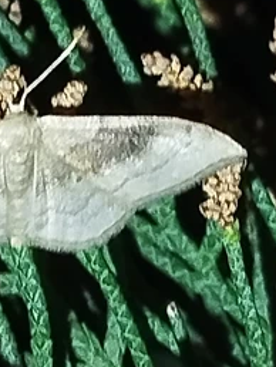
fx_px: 2526
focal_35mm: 238
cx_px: -11
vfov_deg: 8.3
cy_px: 229
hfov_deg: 6.2
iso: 400
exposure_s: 1/33
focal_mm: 5.31
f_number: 1.7
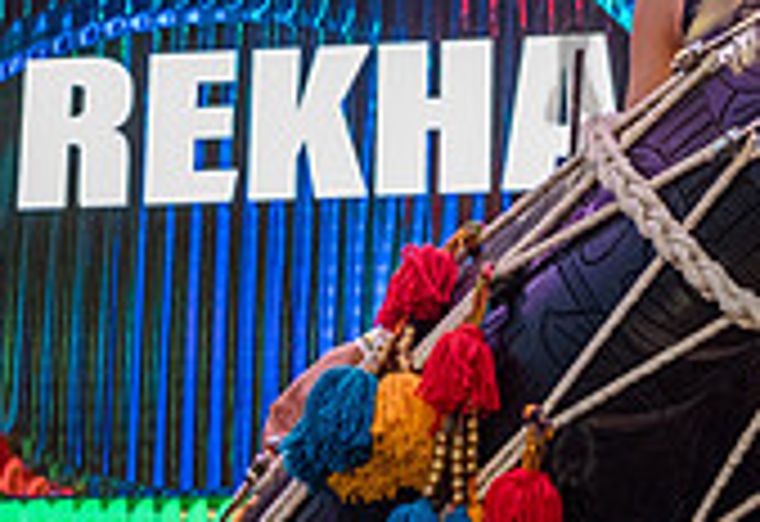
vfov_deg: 8.4
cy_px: -147
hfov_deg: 12.3
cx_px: 562
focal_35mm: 165
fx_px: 3515
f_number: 4.5
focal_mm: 38
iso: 4000
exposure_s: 1/400
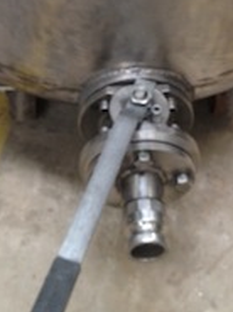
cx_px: 135
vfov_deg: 20.5
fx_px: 820
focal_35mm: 91
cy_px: -35
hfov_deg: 16.2
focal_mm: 4.28
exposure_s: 1/24
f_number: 2.4
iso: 50
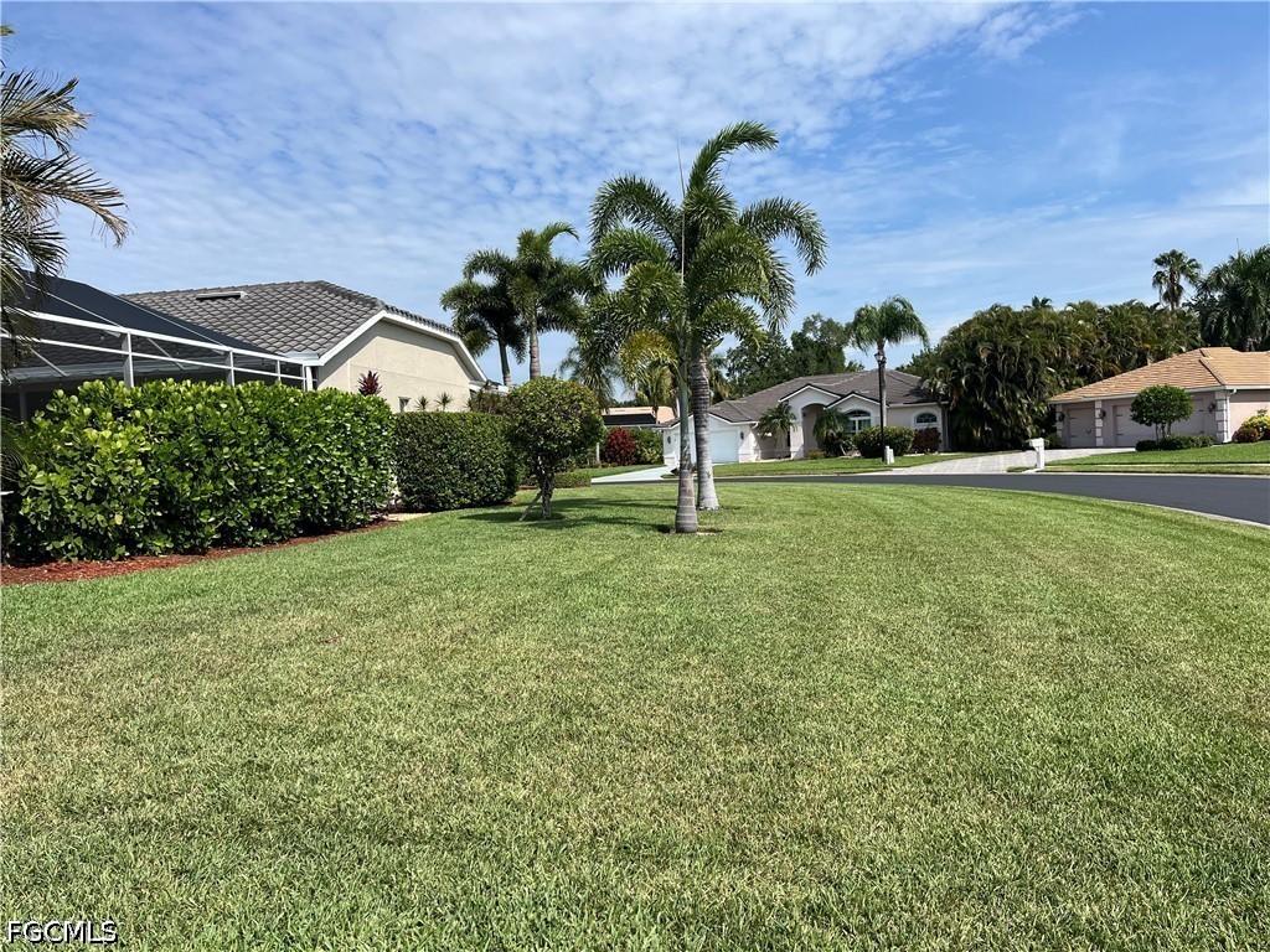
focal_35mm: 26
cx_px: 635
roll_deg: +2.9
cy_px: 476
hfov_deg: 67.3
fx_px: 954
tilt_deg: -1.7
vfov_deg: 53.1
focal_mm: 5.1
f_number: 1.6
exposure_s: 1/4310
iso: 50
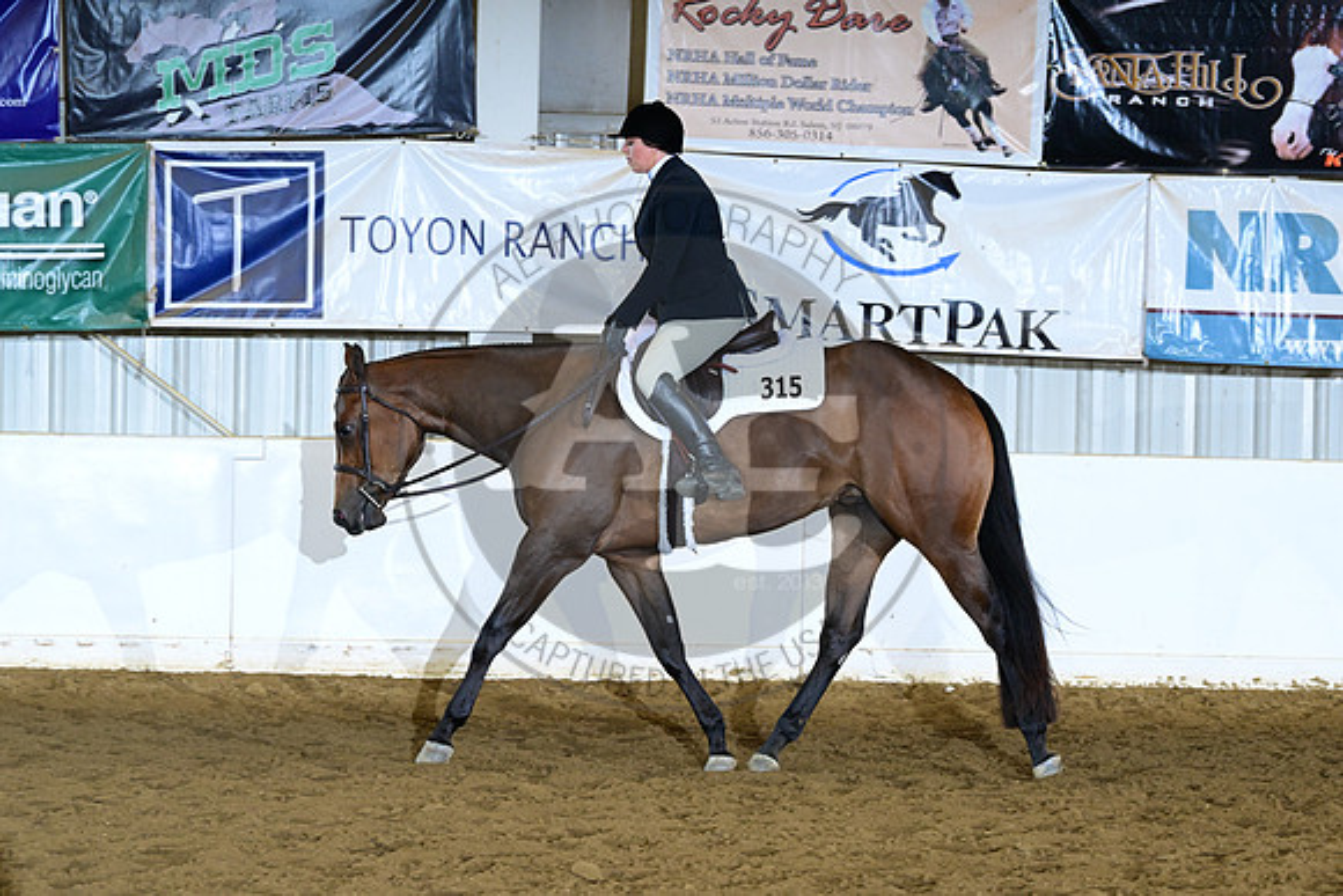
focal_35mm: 140
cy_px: 448
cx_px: 672
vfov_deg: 9.8
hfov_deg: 14.7
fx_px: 5224
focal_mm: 140
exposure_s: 1/200
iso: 5000
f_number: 6.3
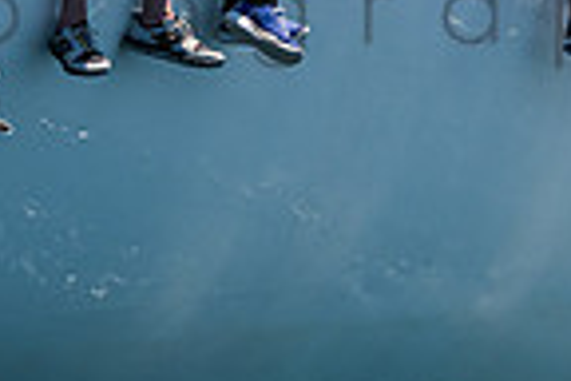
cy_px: -286
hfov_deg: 2.0
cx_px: 599
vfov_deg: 1.4
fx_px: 16129
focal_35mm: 1017
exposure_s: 1/1600
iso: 500
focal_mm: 240
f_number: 8
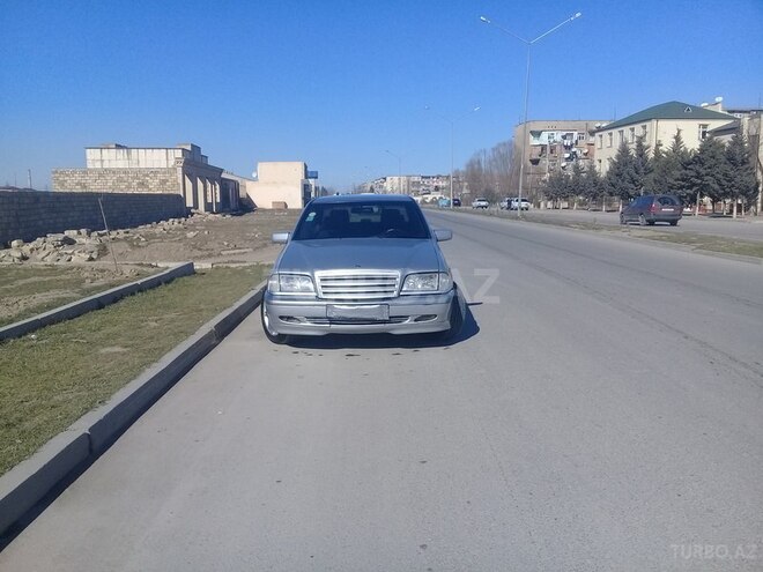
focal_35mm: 31
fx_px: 683
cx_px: 382
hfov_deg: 58.4
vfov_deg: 45.4
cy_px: 286
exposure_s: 1/2123
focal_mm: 3.3
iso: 50
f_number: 2.2
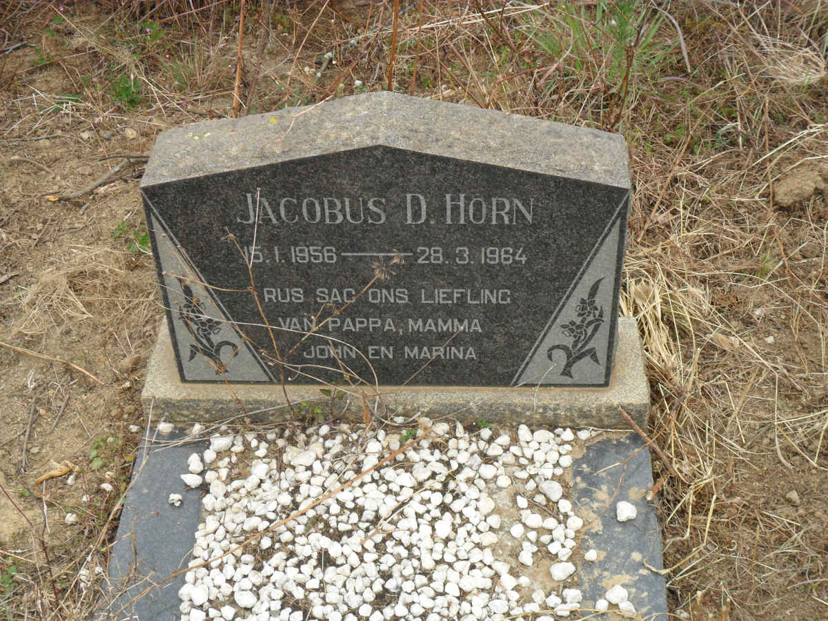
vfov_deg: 28.0
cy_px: 310
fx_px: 1244
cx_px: 414
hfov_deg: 36.8
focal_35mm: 52
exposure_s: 1/125
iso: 100
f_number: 5
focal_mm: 9.3
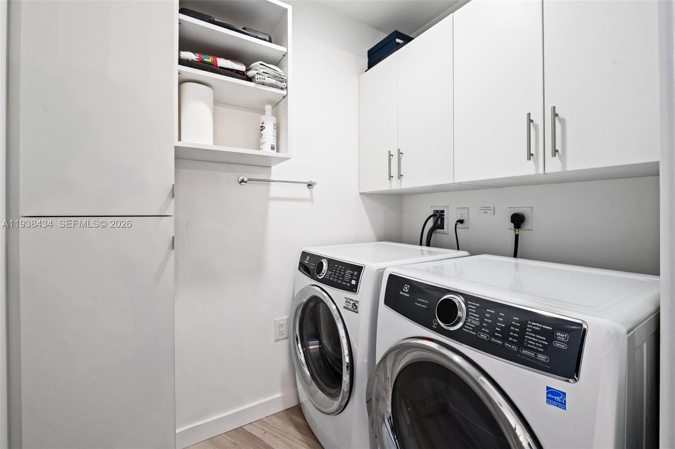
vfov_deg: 73.6
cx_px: 338
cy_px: 224
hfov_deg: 96.8
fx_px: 300
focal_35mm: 16
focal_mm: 16
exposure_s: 1/4
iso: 200
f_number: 8
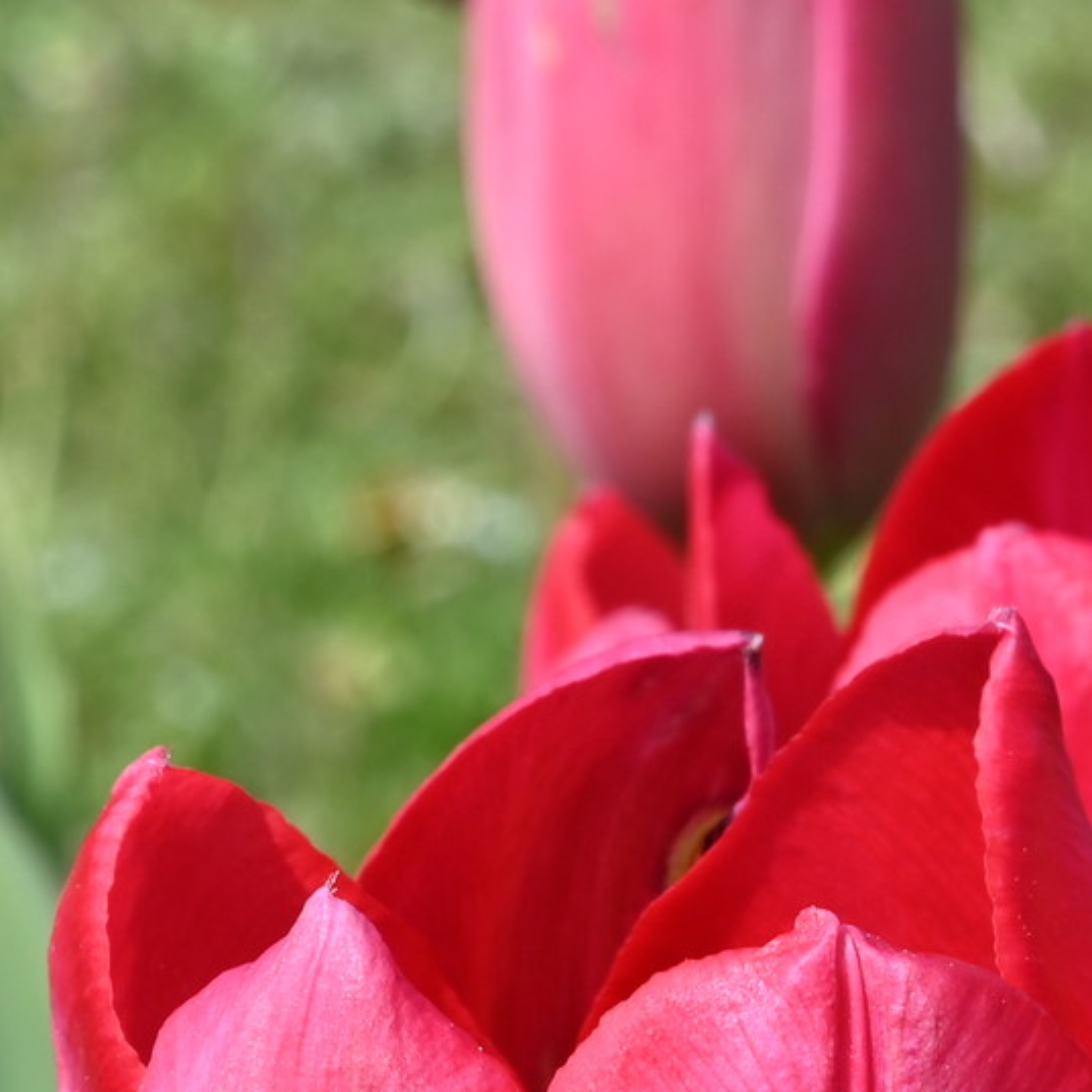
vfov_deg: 10.3
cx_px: 1153
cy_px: 1217
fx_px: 5960
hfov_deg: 10.4
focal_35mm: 167
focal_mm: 55
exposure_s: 1/60
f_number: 16
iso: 125
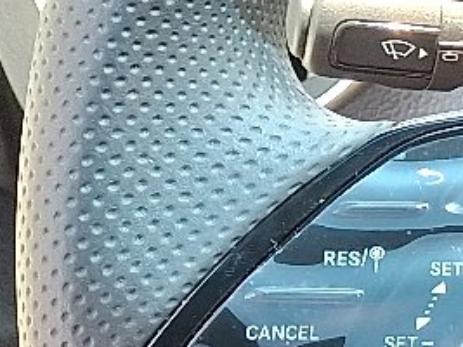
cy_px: 200
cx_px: 1255
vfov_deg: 9.9
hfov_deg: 10.5
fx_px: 2005
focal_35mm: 150
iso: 55
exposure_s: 1/100
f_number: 1.8
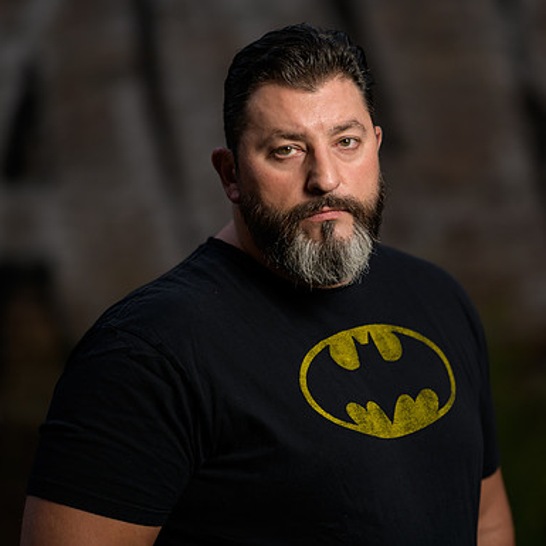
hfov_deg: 10.1
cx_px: 373
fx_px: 3087
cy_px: 273
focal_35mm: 173
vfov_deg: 10.1
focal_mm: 135
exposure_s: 1/250
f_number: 2
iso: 200
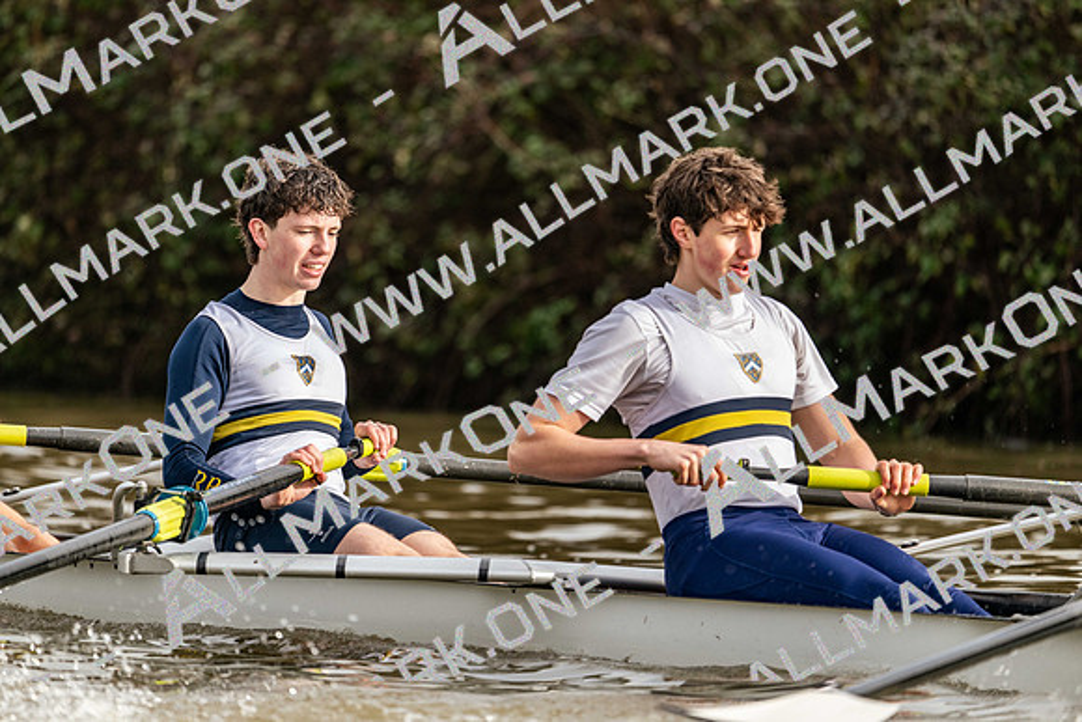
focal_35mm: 400
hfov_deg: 5.2
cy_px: 361
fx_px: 12024
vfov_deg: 3.4
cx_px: 541
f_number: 4.5
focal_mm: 400
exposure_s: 1/1600
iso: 450
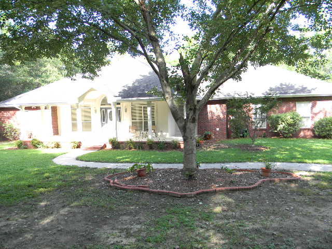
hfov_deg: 63.4
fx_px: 269
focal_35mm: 28
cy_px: 124
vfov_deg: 49.7
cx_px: 166
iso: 80
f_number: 3.5
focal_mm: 5
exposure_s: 1/49
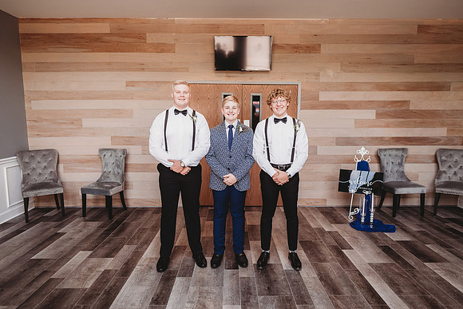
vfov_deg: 53.2
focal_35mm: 24
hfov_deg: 73.7
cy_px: 154
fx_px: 309
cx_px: 232
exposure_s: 1/250
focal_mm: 24
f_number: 2.8
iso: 500
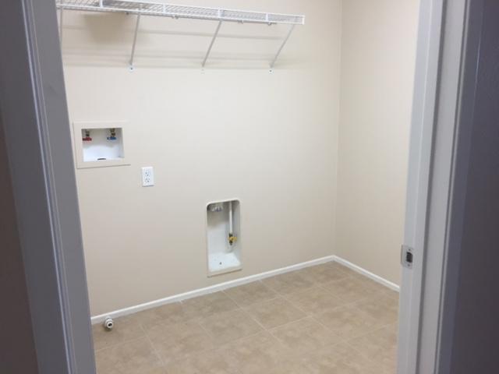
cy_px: 187
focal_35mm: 29
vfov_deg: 48.2
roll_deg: +1.1
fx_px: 418
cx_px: 250
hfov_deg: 61.7
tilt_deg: -12.6
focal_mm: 4.15
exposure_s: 1/30
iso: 80
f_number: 2.2
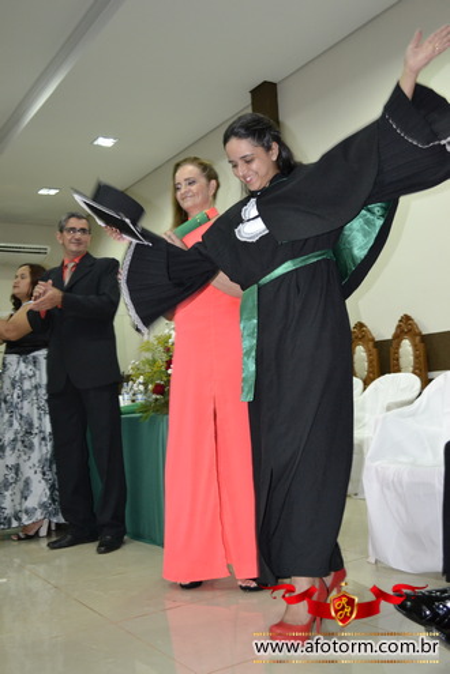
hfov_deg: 36.9
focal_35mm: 36
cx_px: 225
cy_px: 337
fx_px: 675
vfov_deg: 53.1
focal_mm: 24
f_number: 4
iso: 1600
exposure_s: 1/60
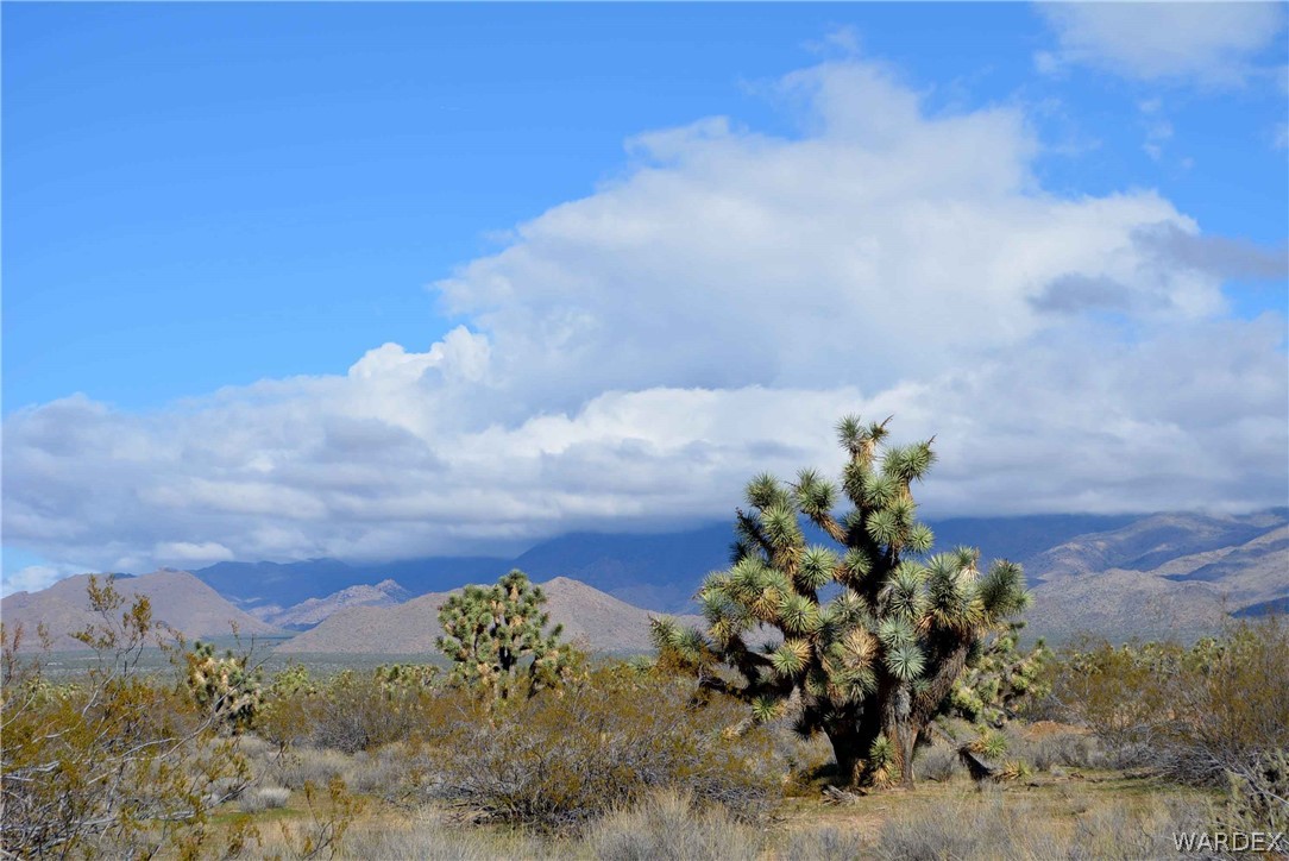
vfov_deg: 16.6
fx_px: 2955
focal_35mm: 82
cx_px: 644
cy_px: 430
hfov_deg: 24.6
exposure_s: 1/320
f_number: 9
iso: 100
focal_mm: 55
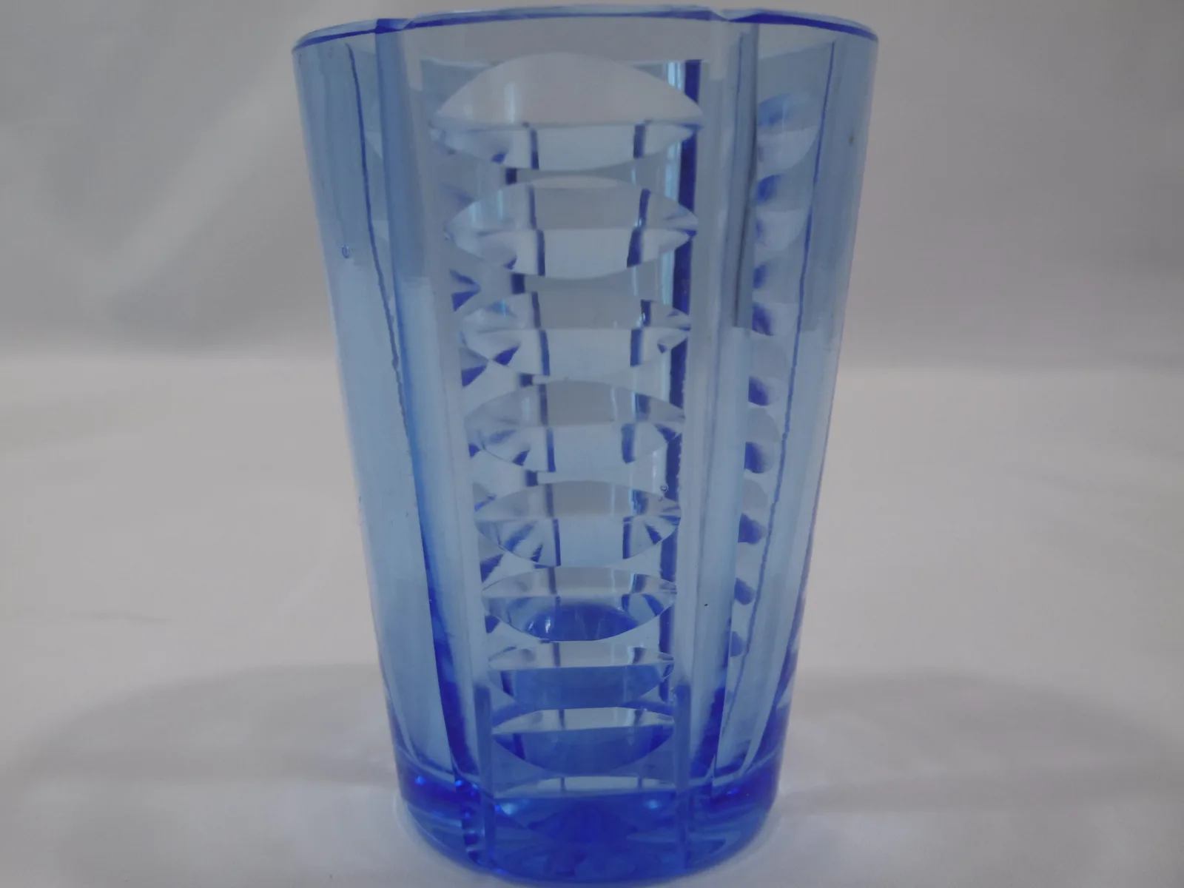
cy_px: 444
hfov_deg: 49.0
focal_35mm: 38
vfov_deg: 37.7
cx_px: 592
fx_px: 1300
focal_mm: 6.8
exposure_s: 1/40
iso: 100
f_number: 3.7
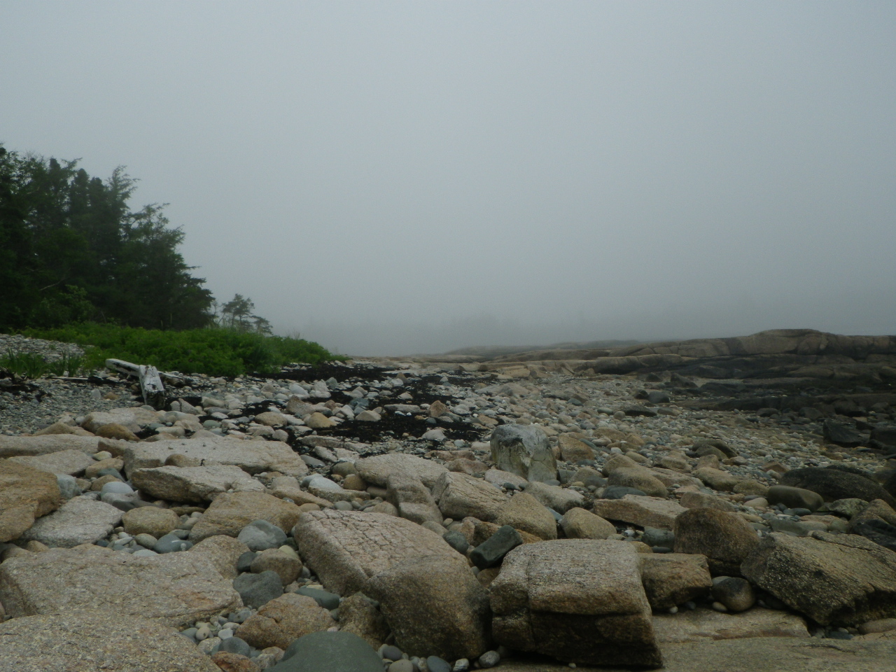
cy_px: 336
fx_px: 725
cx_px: 448
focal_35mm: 28
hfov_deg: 63.4
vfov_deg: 49.7
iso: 80
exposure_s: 1/1000
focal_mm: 5
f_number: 4.2
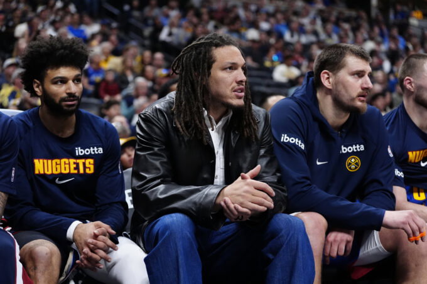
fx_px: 830
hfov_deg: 28.8
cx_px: 214
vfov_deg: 19.4
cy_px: 142
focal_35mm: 70
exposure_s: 1/1600
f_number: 2.8
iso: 4000
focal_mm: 70
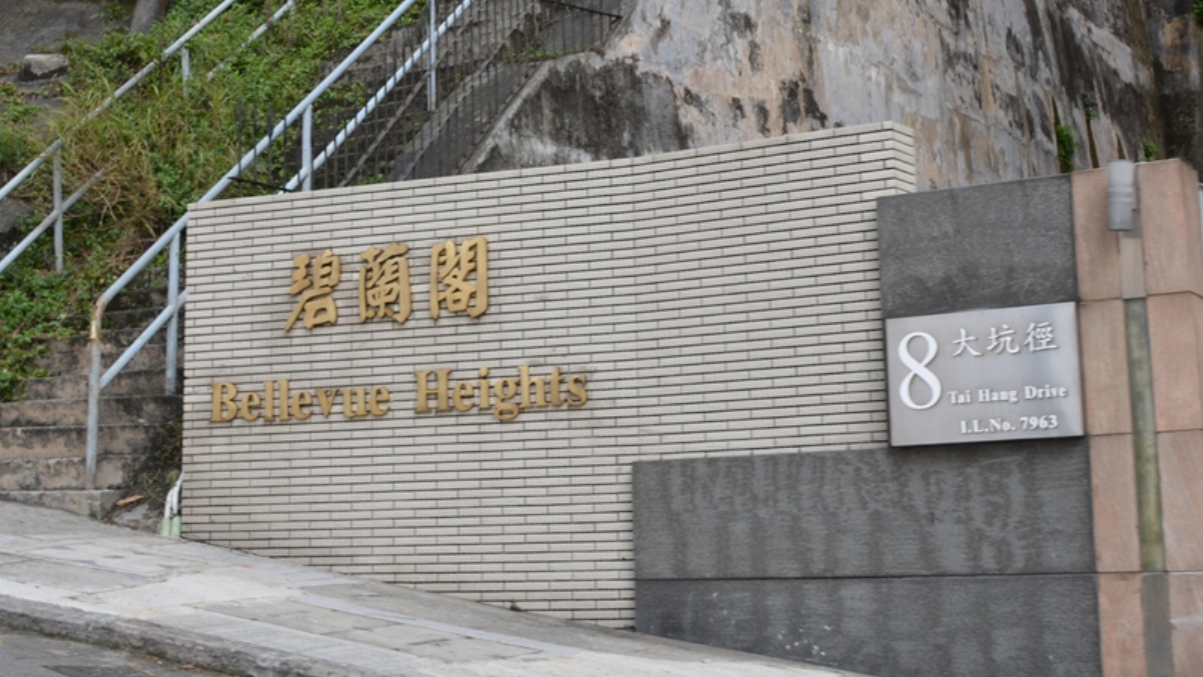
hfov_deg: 37.2
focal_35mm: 56
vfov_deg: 21.3
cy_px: 190
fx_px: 1787
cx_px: 554
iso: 200
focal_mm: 28
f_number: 6.3
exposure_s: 1/160
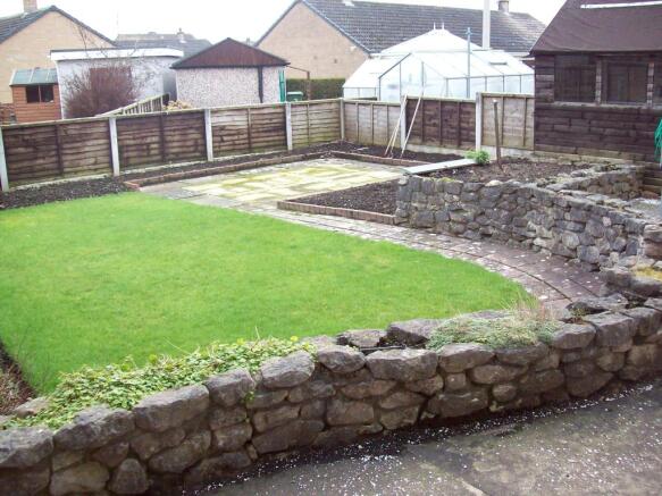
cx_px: 331
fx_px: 688
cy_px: 248
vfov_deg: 39.6
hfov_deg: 51.4
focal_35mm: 36
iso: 200
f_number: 2.7
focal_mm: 6
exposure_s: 1/64
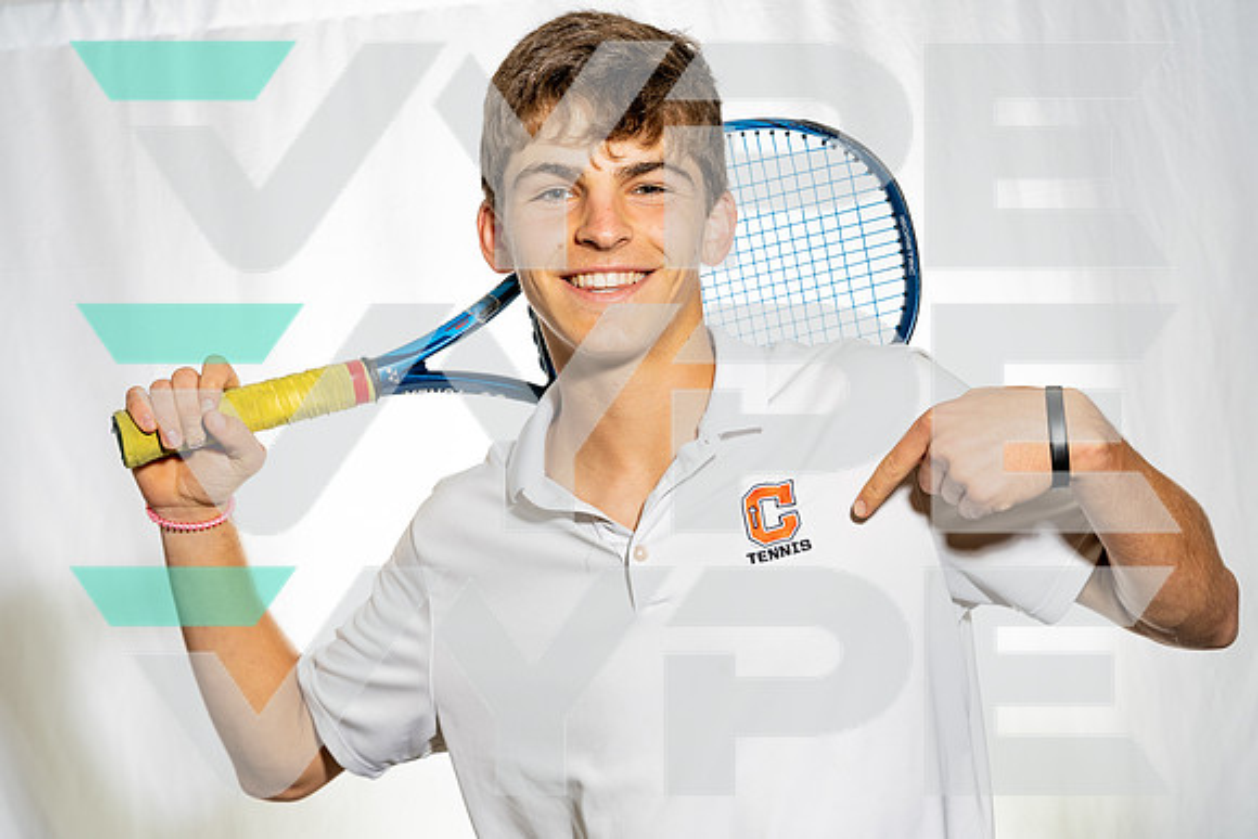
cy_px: 419
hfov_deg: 33.0
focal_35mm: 61
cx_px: 618
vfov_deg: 22.3
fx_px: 2126
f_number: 8
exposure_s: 1/250
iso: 100
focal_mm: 59
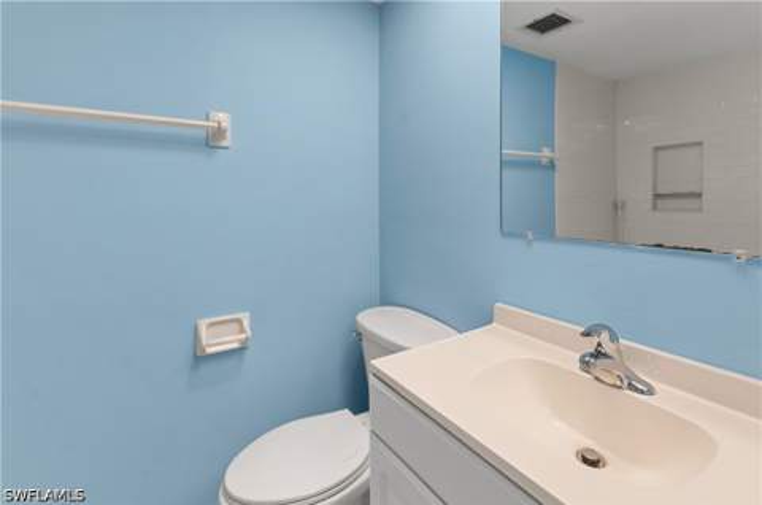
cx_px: 381
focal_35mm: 15
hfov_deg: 100.5
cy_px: 252
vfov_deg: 77.1
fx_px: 317
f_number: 8
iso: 200
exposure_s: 1/2
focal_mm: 10
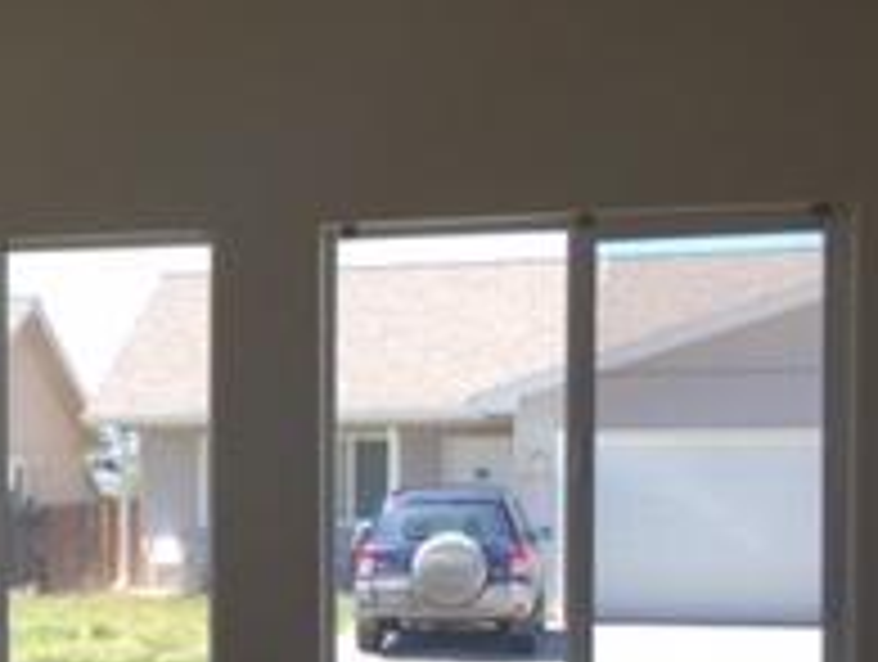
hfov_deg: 18.6
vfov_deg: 15.5
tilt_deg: -2.8
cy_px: 563
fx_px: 2414
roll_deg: +0.0
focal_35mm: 95
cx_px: -369
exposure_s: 1/264
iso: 32
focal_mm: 4.15
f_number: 2.2
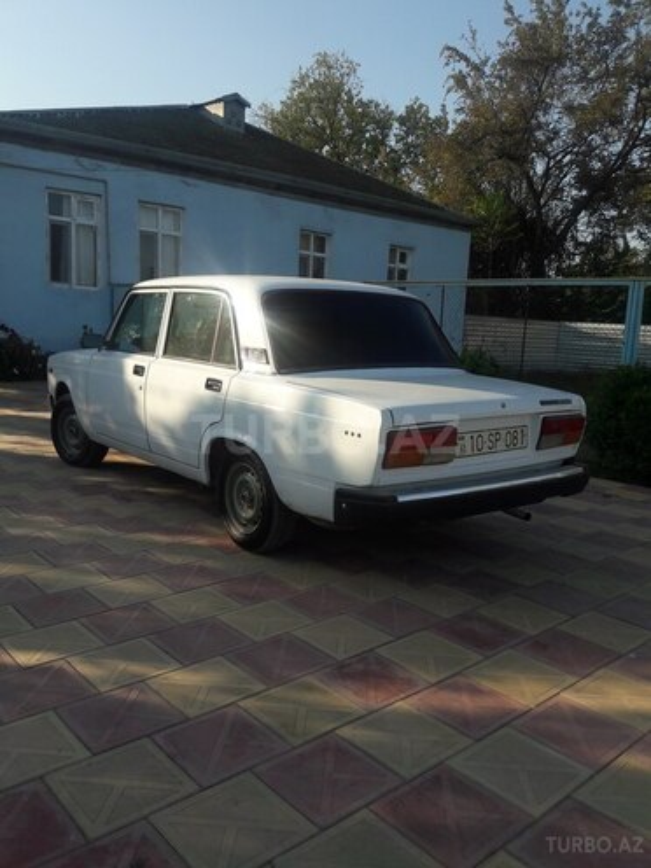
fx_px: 702
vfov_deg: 63.4
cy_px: 434
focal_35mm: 28
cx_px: 326
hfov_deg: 49.7
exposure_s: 1/1163
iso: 40
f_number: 1.9
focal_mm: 3.7
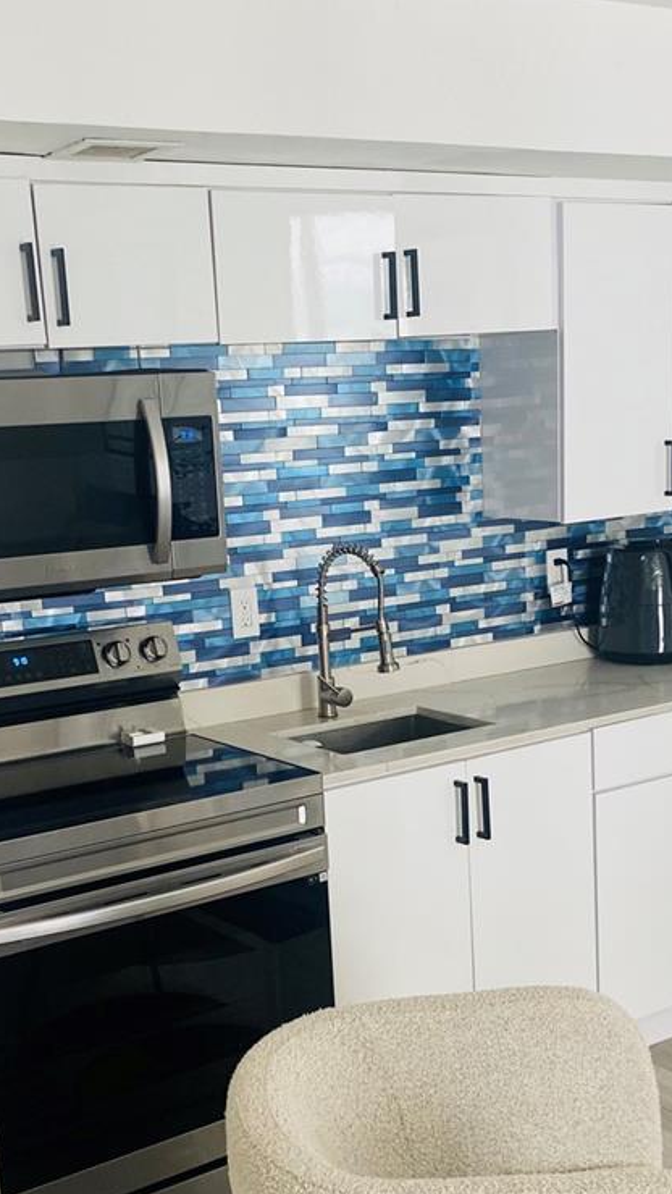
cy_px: 772
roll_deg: +3.1
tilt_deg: -13.5
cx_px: 357
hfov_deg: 26.0
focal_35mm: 46
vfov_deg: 44.1
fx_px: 1456
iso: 125
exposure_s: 1/113
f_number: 1.8
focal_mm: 4.25
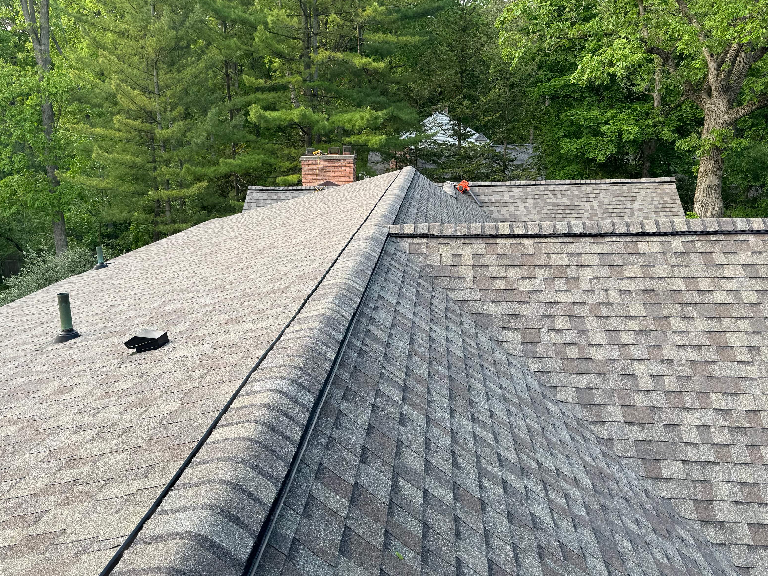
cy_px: 279
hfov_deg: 58.1
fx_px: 688
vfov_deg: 45.4
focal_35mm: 31
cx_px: 328
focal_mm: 6.76
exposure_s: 1/273
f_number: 1.78
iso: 64
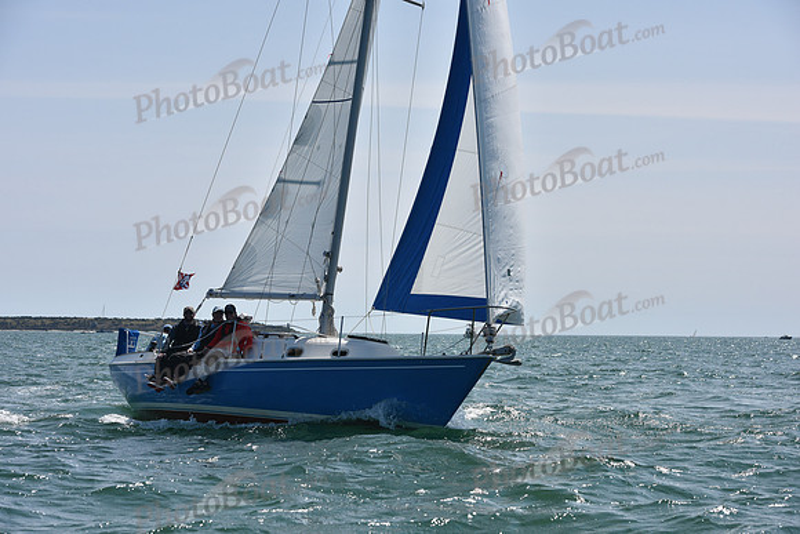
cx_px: 400
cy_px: 267
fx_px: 1911
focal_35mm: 86
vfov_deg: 15.9
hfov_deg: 23.6
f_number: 6.3
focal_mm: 86
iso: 320
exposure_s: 1/800
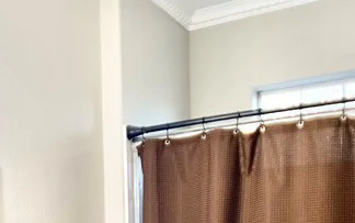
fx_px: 842
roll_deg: +2.4
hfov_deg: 23.3
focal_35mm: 87
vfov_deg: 13.9
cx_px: 53
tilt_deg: -9.4
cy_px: 363
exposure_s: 1/120
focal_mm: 5.7
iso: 125
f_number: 1.5
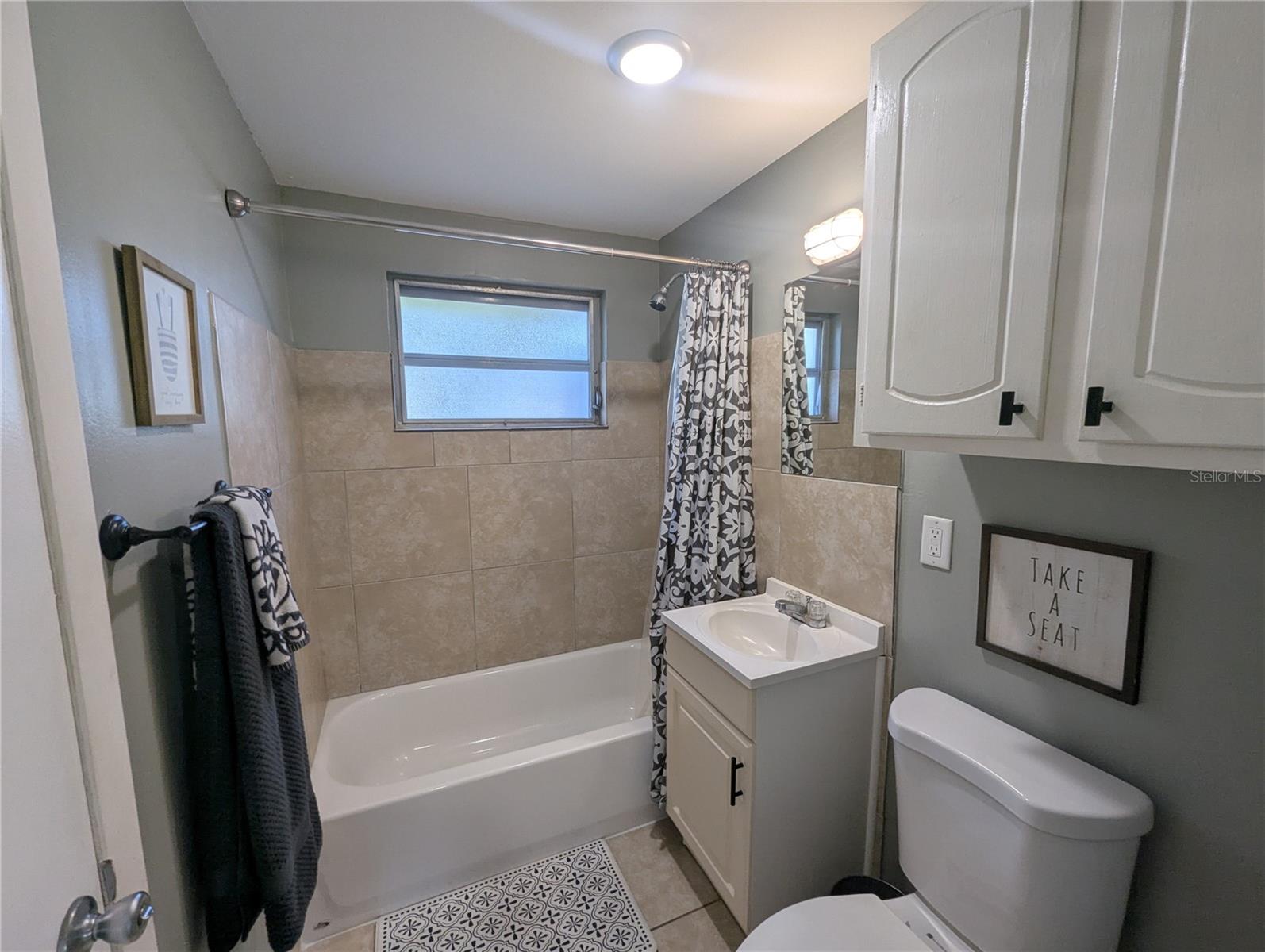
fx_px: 476
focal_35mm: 13
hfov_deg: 106.1
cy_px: 476
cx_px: 632
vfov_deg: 90.1
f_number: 2.2
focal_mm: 1.95
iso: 48
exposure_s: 1/60
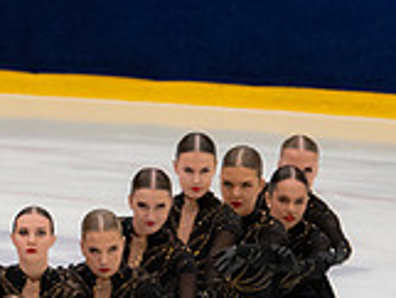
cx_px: -143
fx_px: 9216
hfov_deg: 2.5
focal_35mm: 805
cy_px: 255
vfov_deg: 1.8
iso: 1600
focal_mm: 155
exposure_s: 1/320
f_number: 5.6
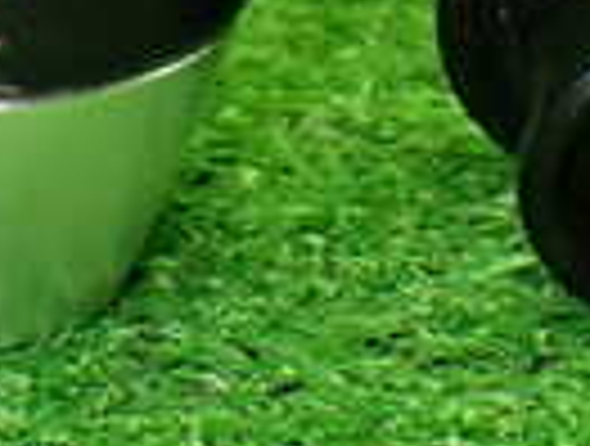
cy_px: -167
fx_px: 2341
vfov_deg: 10.6
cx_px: 90
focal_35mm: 137
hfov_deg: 14.3
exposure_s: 1/125
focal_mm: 5.4
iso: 500
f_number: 2.3
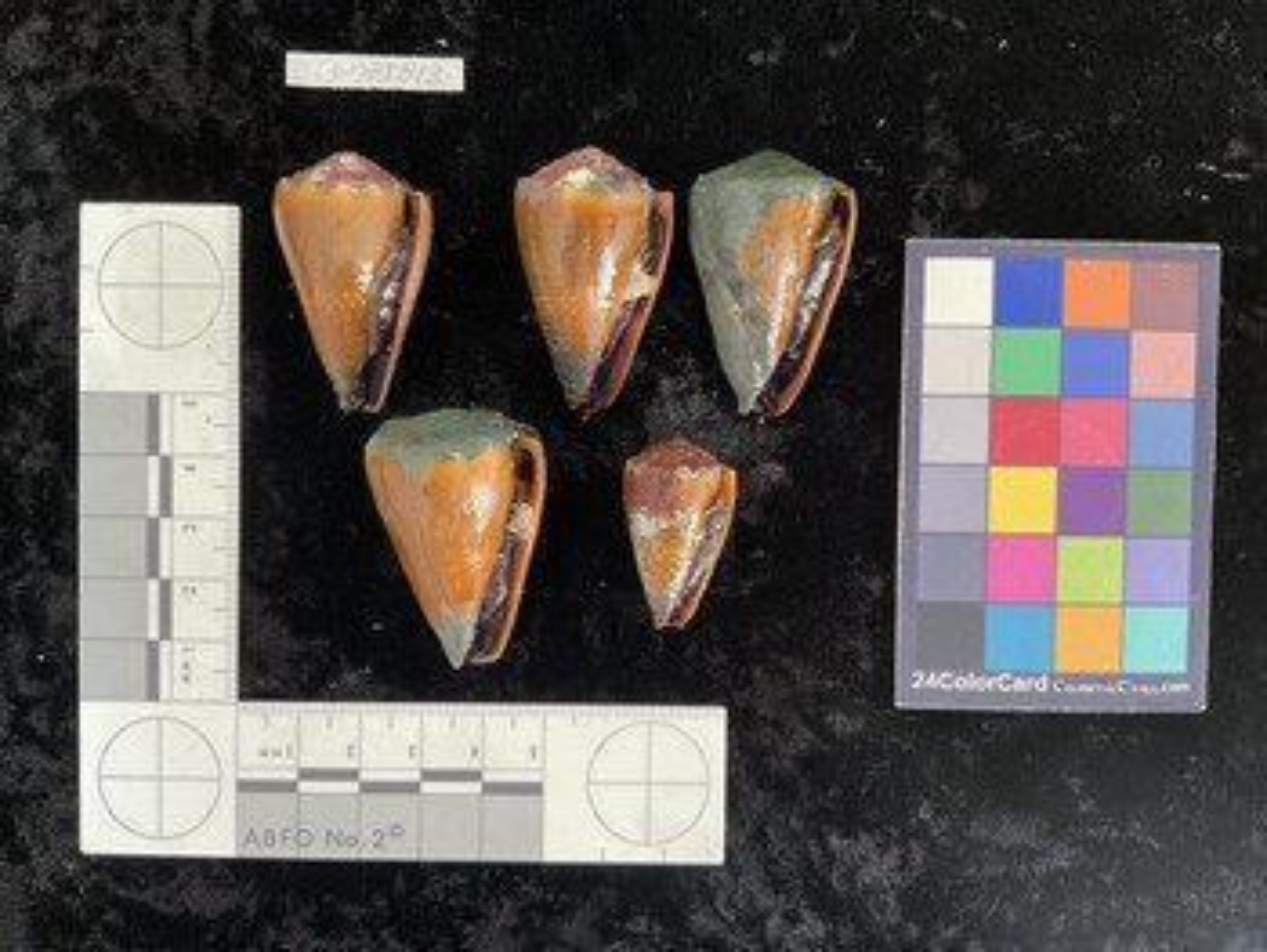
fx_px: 1062
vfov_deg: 48.3
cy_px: 476
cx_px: 634
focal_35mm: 29
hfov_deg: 61.6
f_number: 1.8
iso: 64
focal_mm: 3
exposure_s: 1/60
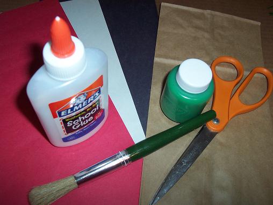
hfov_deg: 50.1
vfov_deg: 38.7
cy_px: 102
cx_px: 136
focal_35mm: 37
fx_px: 292
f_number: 2.8
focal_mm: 5.6
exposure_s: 1/60
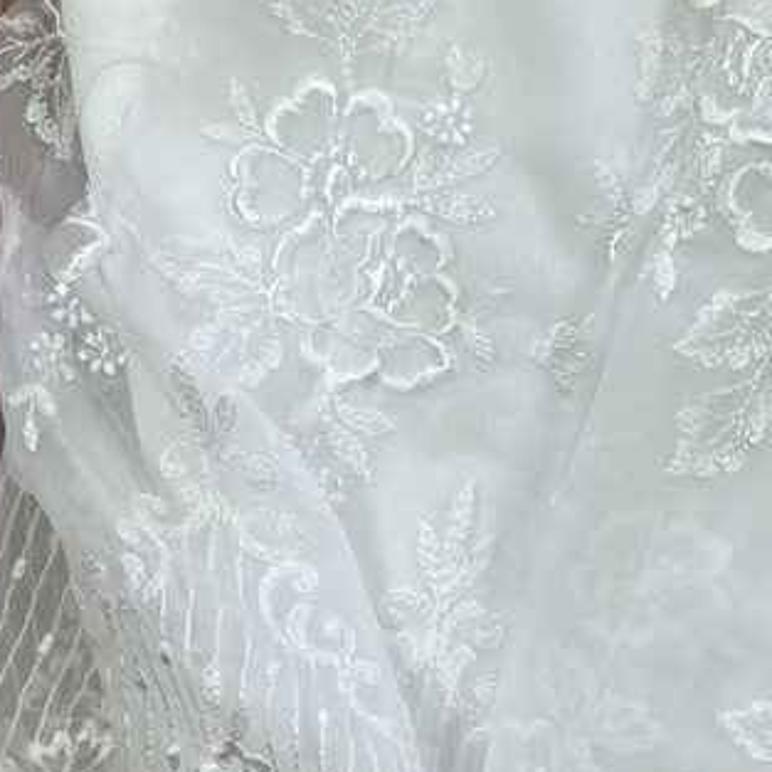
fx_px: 2044
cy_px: 215
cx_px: 871
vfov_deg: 21.2
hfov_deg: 20.3
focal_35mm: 81
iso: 32
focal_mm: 3.99
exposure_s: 1/100
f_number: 1.8
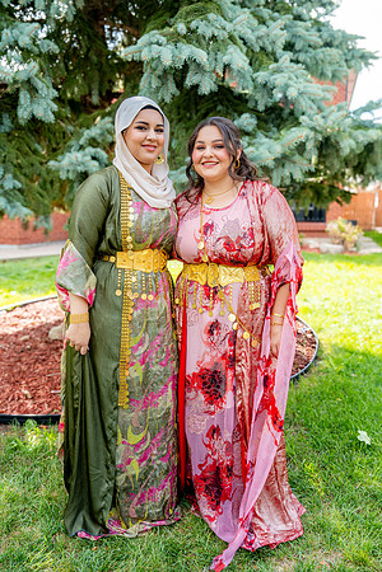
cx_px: 191
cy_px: 286
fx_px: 493
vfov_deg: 60.3
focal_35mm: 31
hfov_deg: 42.3
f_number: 5
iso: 320
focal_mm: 31
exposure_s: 1/320
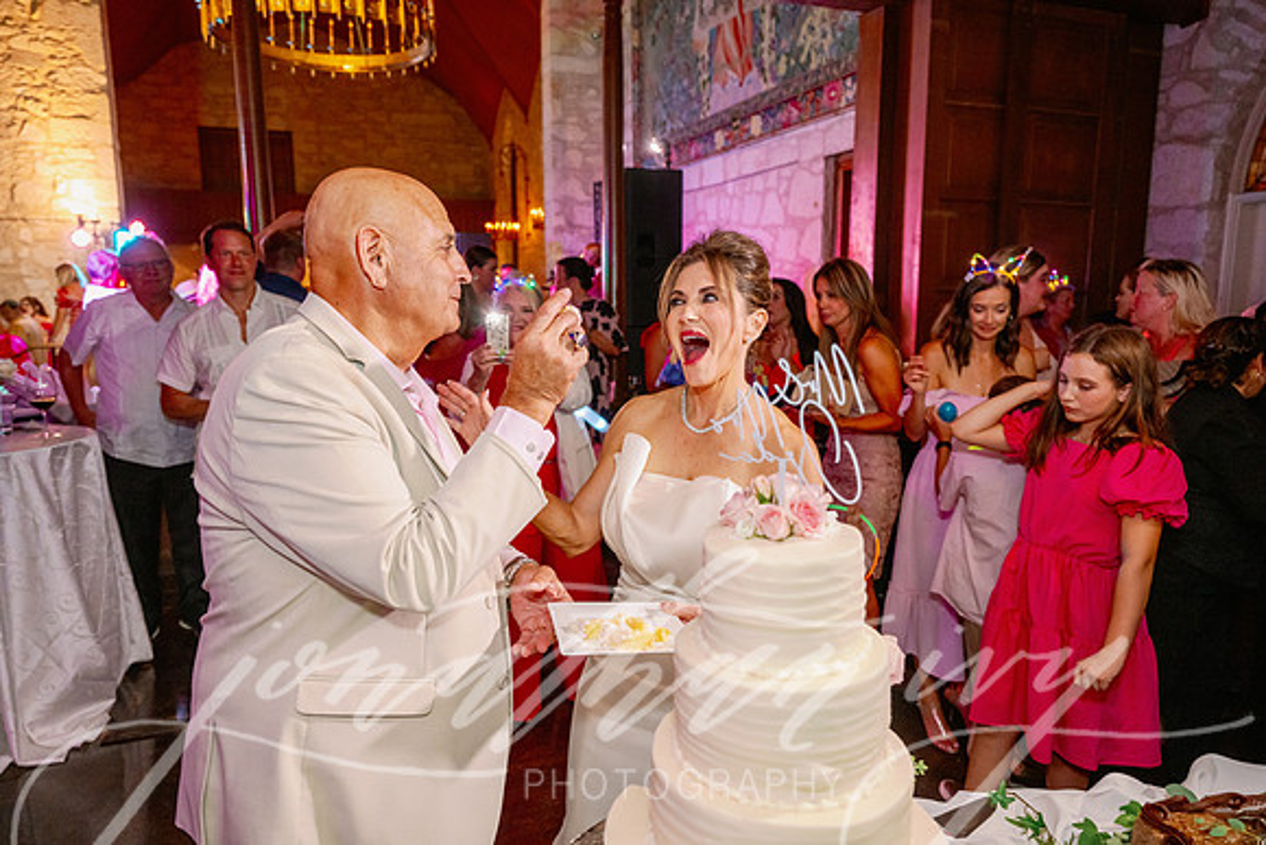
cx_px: 633
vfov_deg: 53.2
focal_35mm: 24
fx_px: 844
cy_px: 422
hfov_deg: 73.7
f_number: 3.5
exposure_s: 1/125
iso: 2000
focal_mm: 24
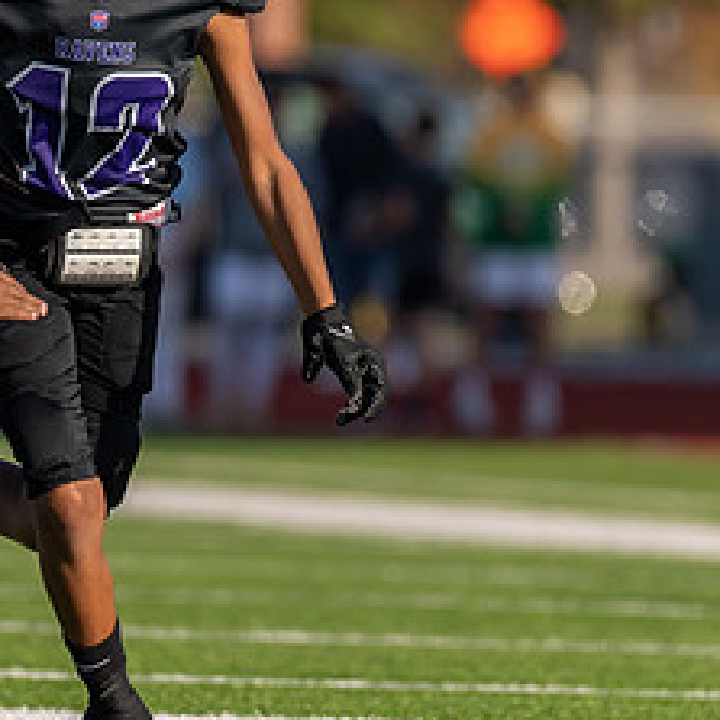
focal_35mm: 891
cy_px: 276
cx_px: 105
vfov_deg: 2.0
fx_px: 20967
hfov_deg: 2.0
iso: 100
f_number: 2.8
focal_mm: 200
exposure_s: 1/2000
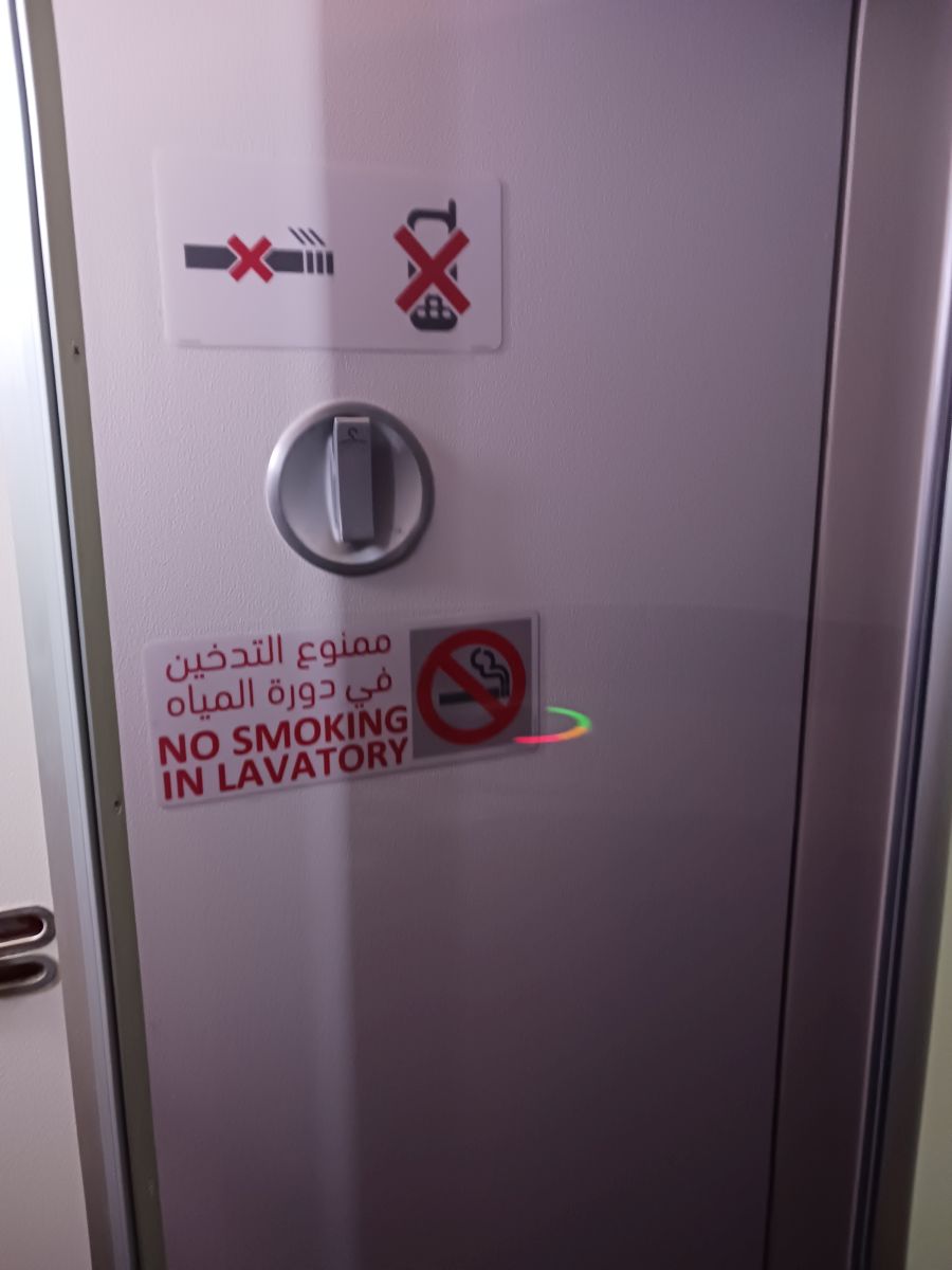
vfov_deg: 65.3
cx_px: 476
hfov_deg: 51.4
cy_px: 635
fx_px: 990
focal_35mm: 27
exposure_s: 1/16.7
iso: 800
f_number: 1.8
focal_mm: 4
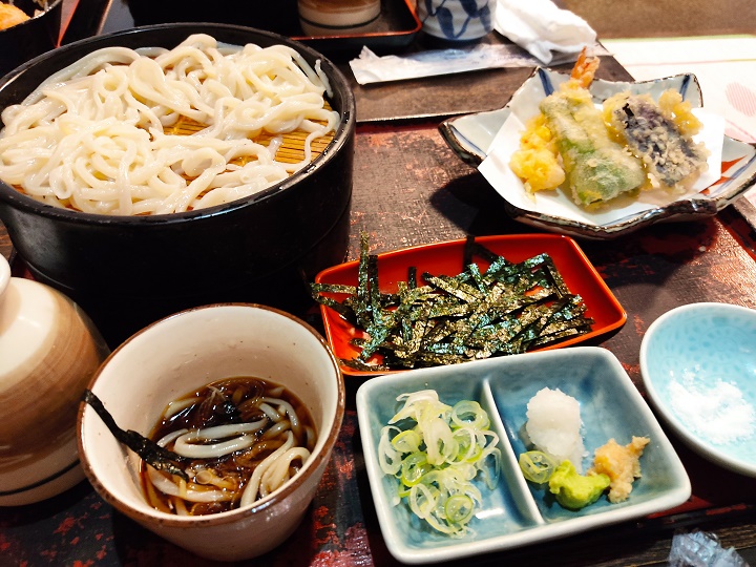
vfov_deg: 53.1
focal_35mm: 26
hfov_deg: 67.3
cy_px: 284
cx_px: 378
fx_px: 568
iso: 1192
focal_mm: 4.74
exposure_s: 1/33
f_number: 1.79
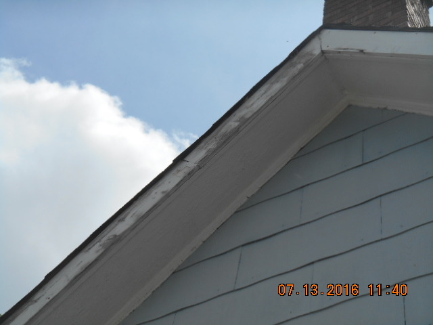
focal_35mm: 70
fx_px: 876
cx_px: 216
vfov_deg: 21.0
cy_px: 162
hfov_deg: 27.8
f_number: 4.5
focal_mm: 12.5
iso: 80
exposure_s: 1/1000
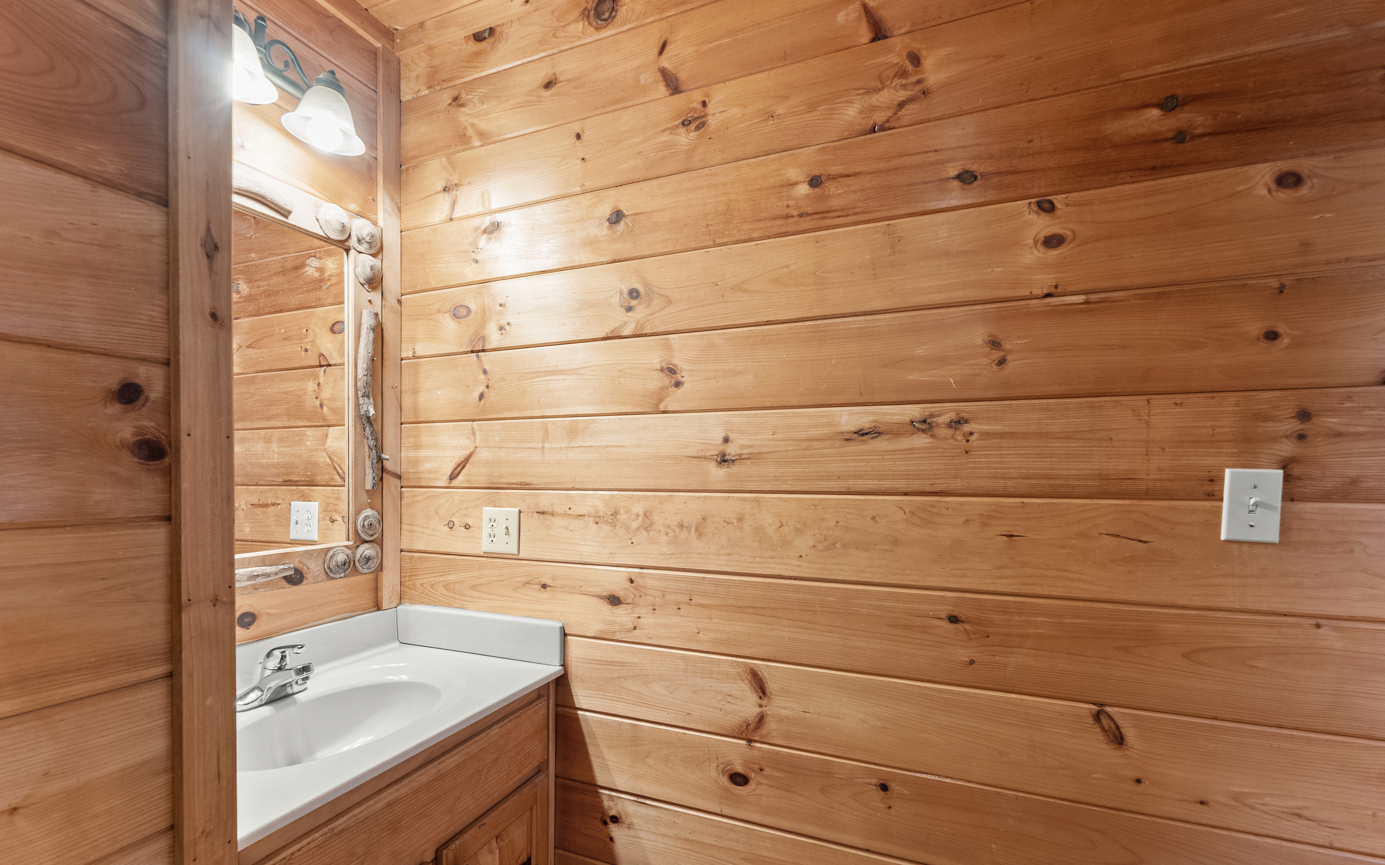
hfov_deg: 101.5
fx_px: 566
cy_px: 440
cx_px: 691
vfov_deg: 74.8
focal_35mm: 15
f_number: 7.1
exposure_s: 1/6
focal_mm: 14
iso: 800
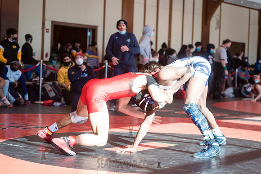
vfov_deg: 17.1
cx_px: 130
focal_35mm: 80
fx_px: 580
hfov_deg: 25.4
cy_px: 87
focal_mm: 80
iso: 400
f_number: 4
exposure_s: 1/400
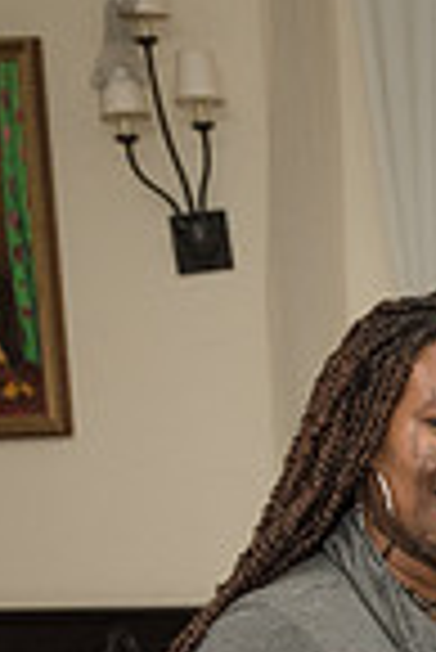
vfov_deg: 17.9
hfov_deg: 10.4
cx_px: 1091
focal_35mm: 112
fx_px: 2030
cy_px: 623
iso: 2000
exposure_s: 1/250
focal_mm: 24
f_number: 4.5
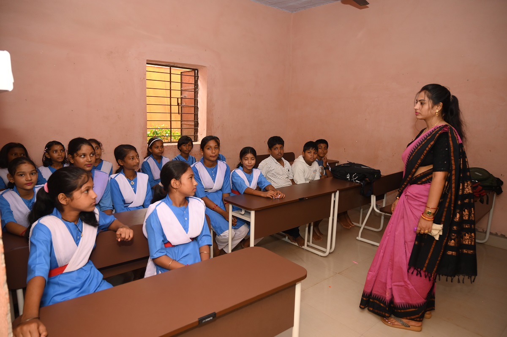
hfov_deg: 73.8
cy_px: 168
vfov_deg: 53.1
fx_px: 338
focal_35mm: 24
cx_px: 254
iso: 800
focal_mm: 24
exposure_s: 1/160
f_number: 4
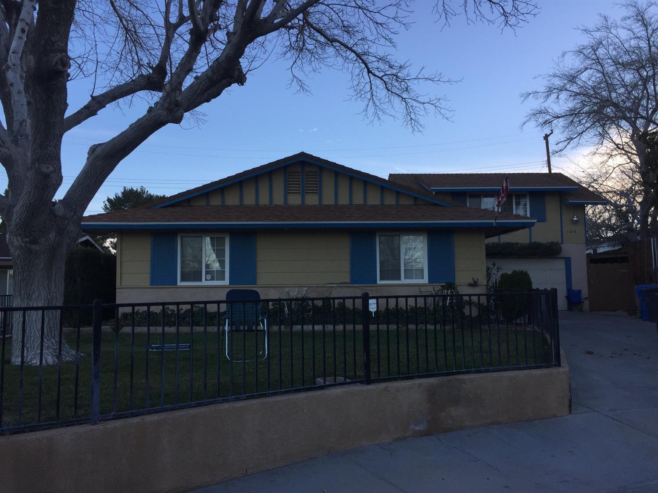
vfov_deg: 48.2
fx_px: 551
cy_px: 246
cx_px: 329
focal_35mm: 29
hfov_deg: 61.7
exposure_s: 1/527
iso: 32
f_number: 2.2
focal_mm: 4.15
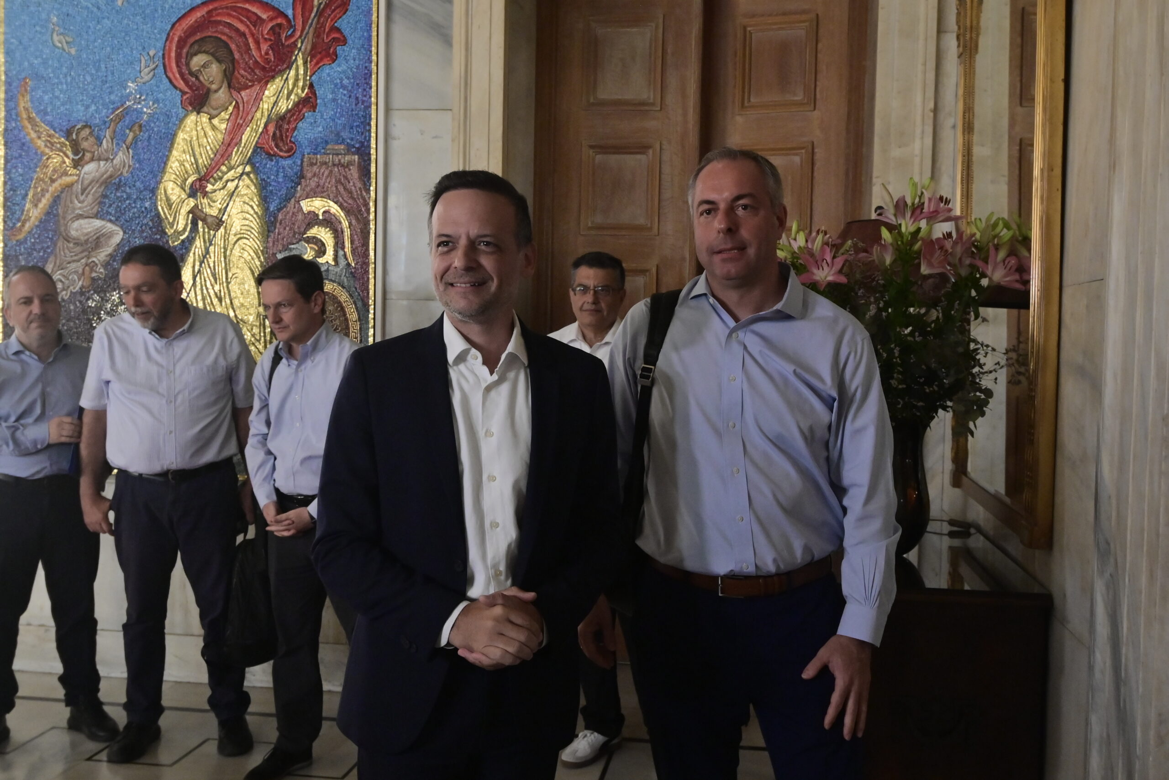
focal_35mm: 36
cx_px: 584
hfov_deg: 53.1
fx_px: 1169
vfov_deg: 36.9
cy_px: 390
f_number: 7.1
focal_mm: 24
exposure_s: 1/100
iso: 2500
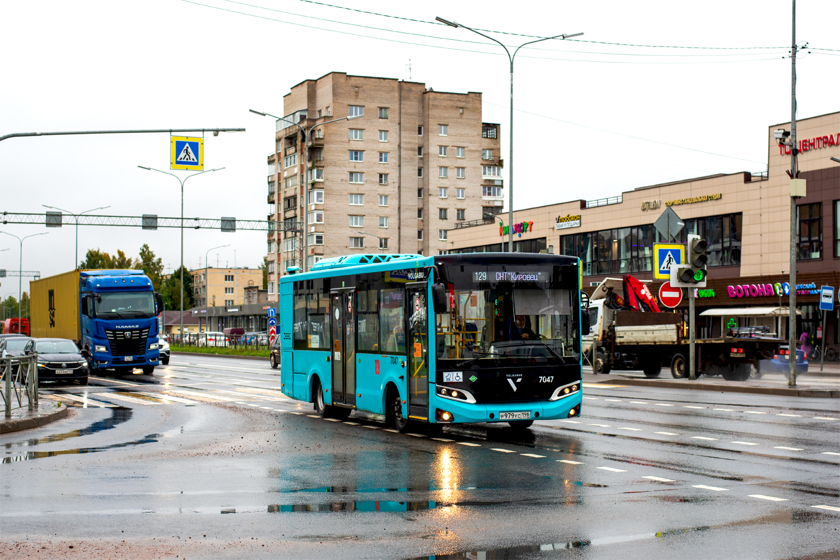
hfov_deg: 39.6
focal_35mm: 50
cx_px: 420
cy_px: 280
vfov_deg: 27.0
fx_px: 1167
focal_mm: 50
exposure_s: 1/250
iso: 200
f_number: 5
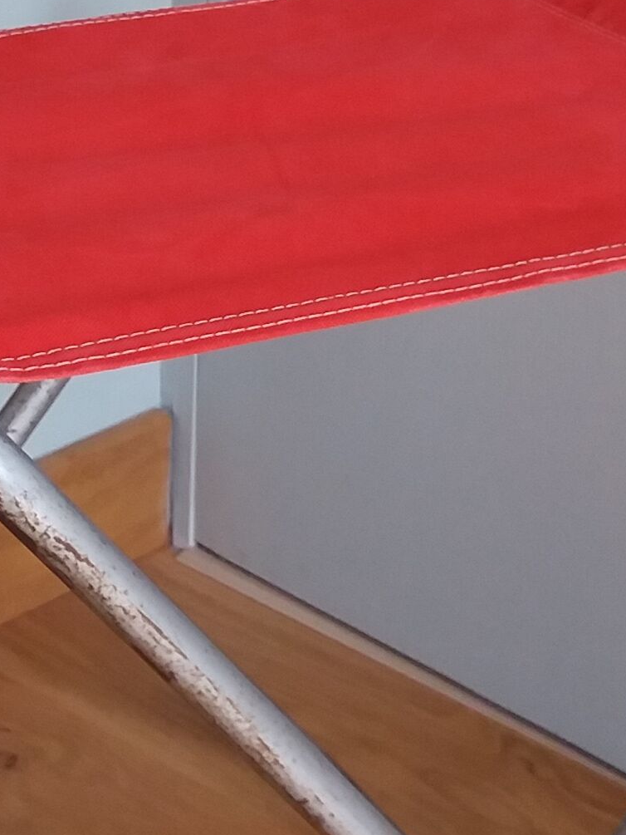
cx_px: 243
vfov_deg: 17.0
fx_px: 2772
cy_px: 161
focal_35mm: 115
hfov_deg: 12.9
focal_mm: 3.7
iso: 125
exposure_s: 1/100
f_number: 1.9
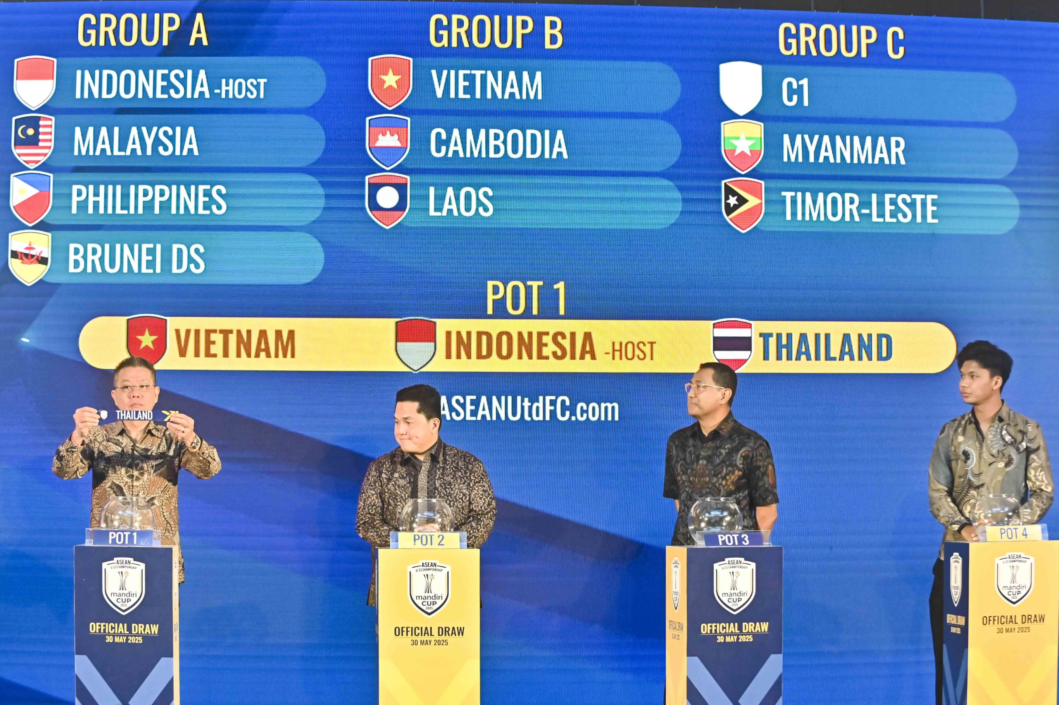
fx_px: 4115
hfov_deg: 14.7
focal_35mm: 140
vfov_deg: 9.8
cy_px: 352
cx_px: 530
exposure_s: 1/400
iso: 2500
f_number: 4
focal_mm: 140
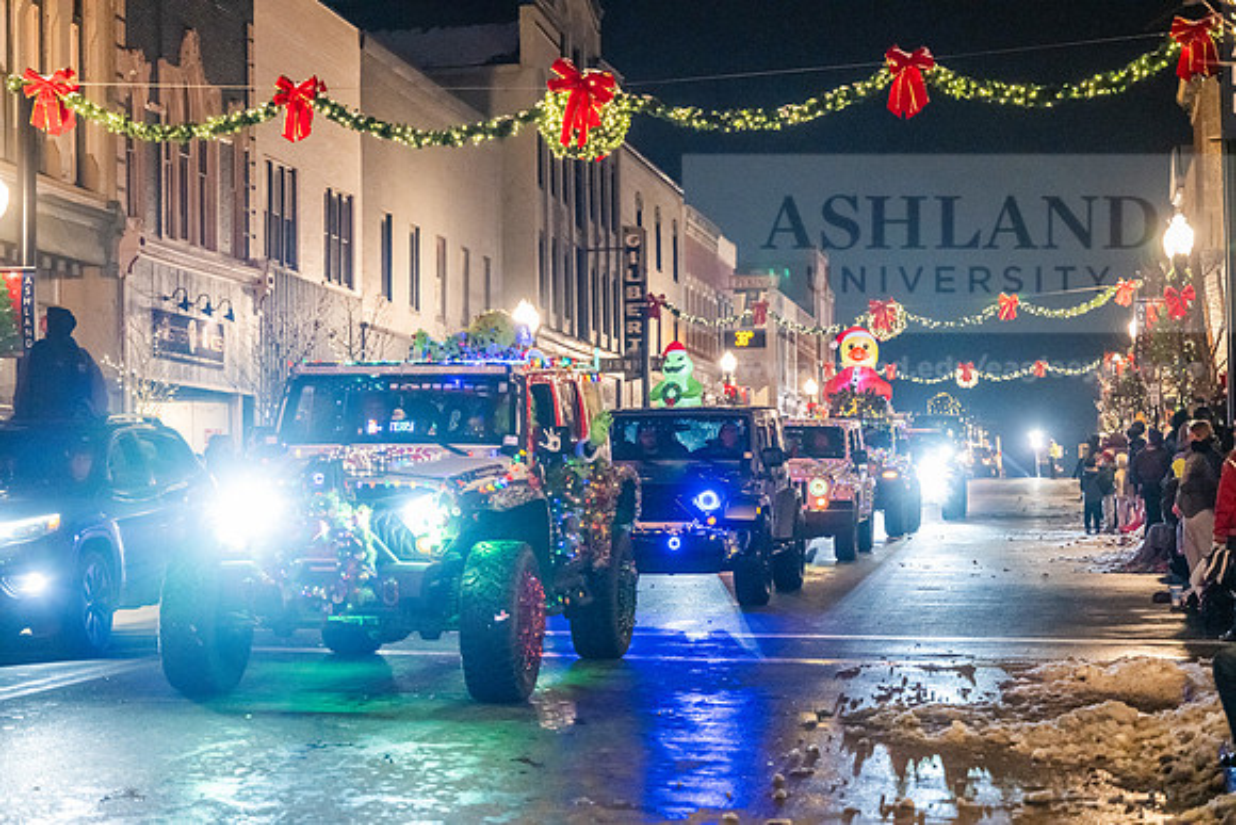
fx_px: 2644
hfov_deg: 26.3
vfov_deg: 17.7
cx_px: 618
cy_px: 412
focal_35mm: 77
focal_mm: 77
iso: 8000
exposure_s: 1/250
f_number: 3.2
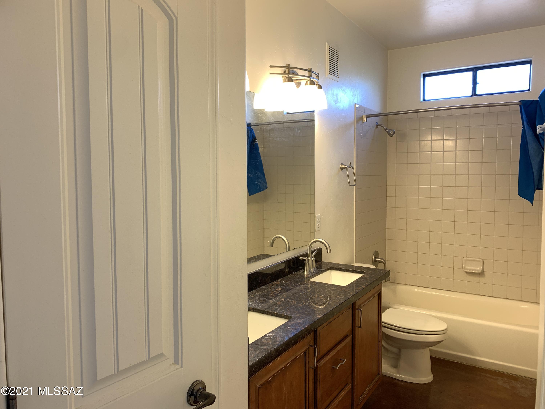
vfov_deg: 53.1
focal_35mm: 26
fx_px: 409
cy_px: 204
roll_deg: +0.9
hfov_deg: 67.3
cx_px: 272
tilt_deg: -3.1
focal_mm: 4.25
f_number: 1.8
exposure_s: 1/60
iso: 64
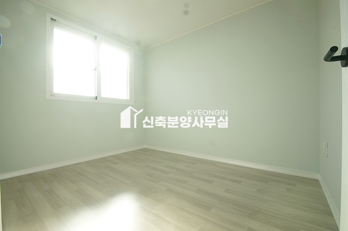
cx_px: 174
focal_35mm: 15
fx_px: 145
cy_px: 116
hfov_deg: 100.4
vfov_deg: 77.2
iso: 800
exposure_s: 1/125
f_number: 9
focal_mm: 10
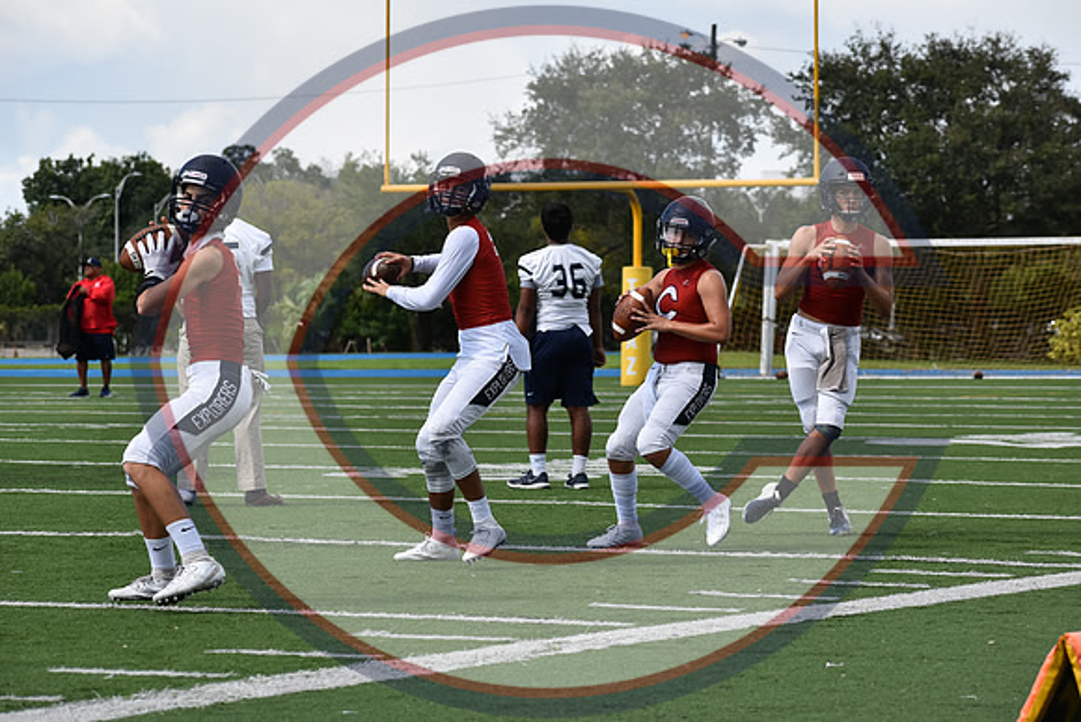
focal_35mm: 158
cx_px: 540
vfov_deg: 8.7
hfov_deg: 13.0
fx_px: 4730
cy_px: 361
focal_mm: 105
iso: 400
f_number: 7.1
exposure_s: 1/1600
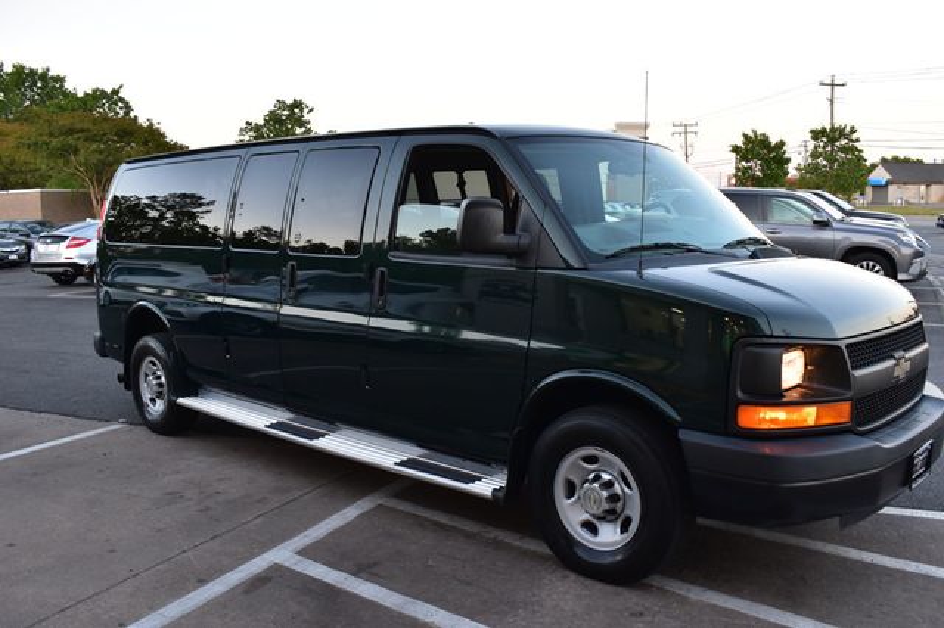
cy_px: 314
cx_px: 472
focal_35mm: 33
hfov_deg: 57.2
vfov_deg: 39.9
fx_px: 865
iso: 400
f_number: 7.1
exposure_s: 1/40
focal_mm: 22
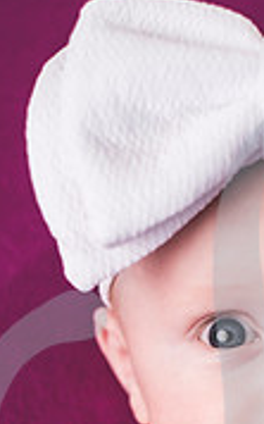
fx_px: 1487
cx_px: 293
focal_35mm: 129
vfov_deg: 15.7
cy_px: 481
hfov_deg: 10.0
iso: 320
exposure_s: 1/320
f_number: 2.8
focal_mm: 50
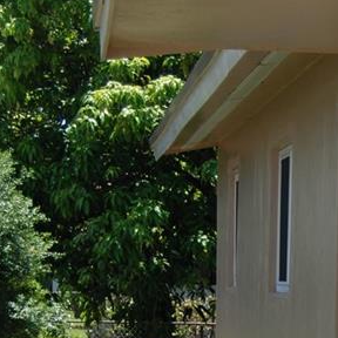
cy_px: 507
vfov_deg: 10.0
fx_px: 1878
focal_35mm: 170
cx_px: 430
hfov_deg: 10.1
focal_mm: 32
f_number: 4.5
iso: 140
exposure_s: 1/500
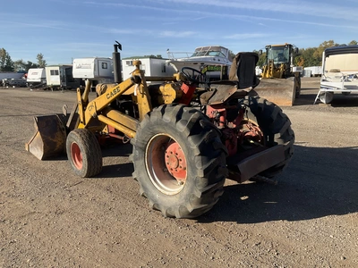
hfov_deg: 61.7
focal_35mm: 29
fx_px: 300
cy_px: 134
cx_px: 179
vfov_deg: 48.2
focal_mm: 3
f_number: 1.8
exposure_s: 1/1221
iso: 25
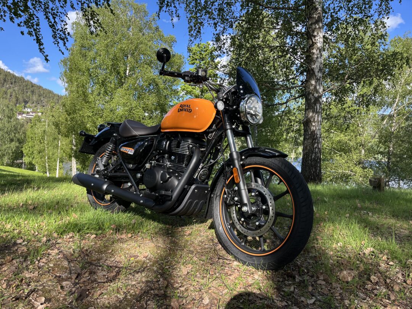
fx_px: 309
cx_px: 206
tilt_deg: -1.9
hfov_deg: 67.3
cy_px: 154
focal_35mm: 26
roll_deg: -3.0
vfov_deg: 53.1
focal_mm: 5.1
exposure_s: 1/833
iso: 50
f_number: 1.6
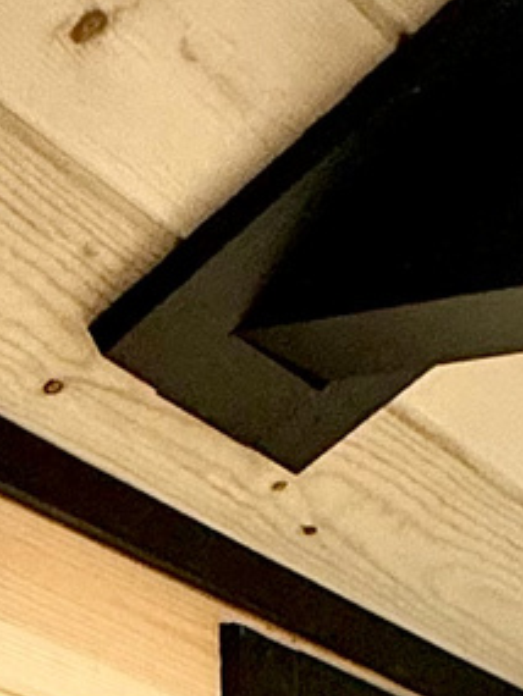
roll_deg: -1.4
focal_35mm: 106
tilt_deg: -13.1
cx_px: 594
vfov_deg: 13.1
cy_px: 1739
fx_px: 2134
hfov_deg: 13.7
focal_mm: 2.22
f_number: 2.2
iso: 200
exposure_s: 1/60
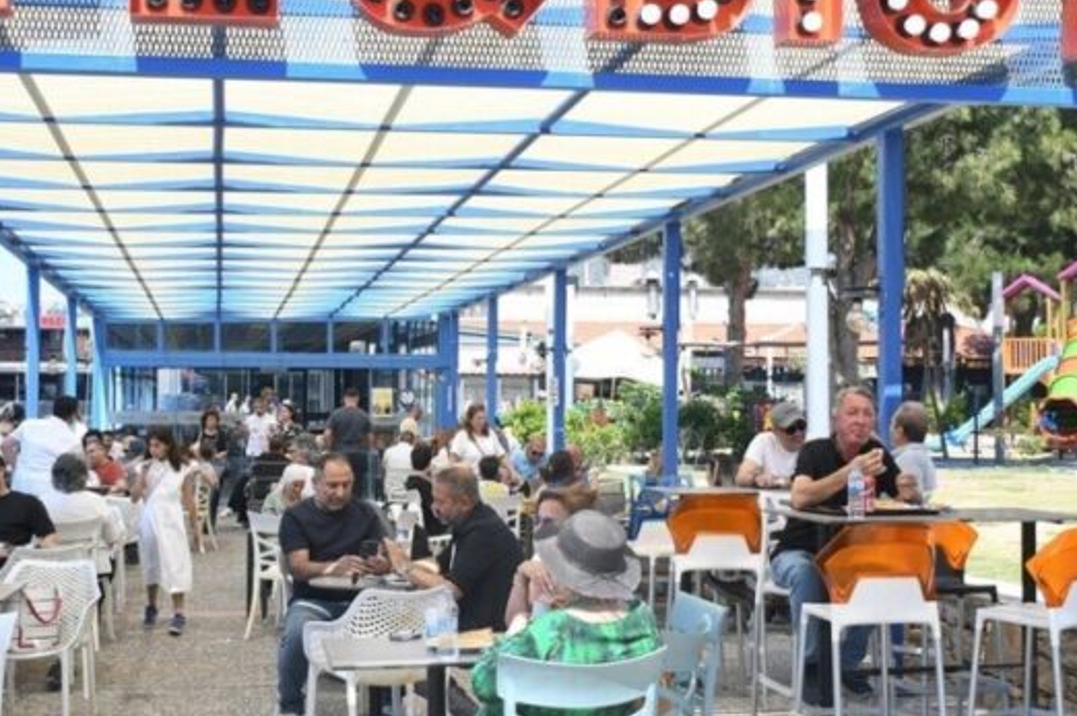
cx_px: 491
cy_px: 330
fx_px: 1584
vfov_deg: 25.5
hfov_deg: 37.5
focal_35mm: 53
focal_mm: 18
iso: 100
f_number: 3.5
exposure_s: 1/500
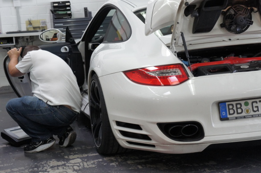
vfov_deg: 16.5
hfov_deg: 24.6
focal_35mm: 82
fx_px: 597
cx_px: 130
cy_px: 86
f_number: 5.6
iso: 1600
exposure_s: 1/100
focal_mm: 55
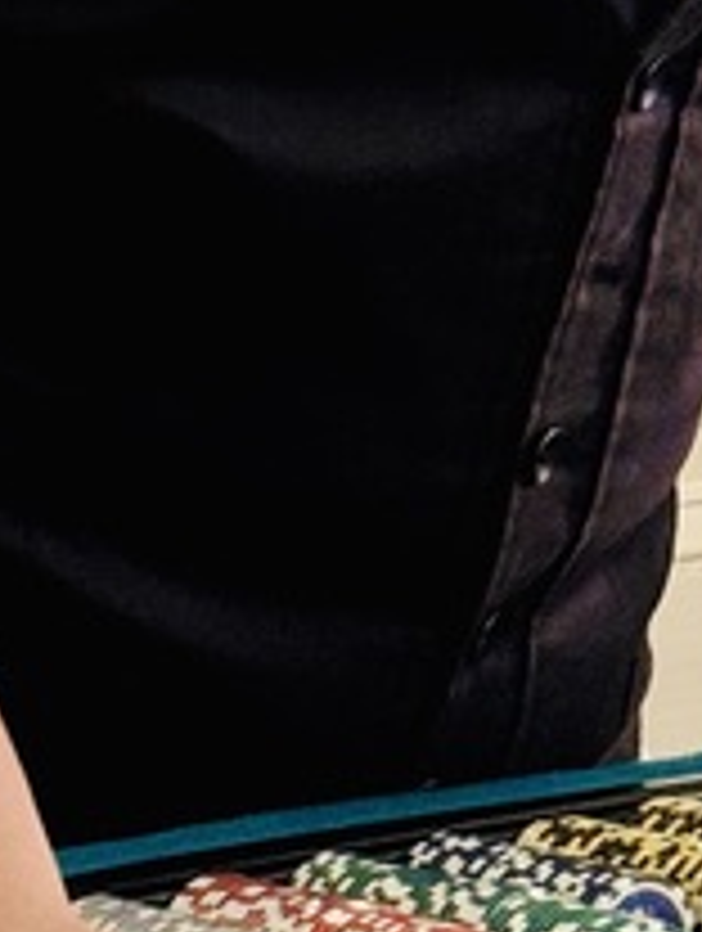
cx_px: 338
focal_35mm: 237
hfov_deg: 6.3
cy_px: -203
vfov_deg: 8.2
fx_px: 6389
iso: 500
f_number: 1.78
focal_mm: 6.76
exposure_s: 1/40
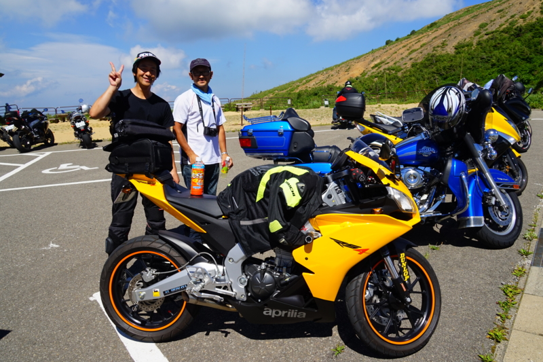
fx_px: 407
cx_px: 272
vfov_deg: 47.9
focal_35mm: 27
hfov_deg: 67.4
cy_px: 181
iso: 100
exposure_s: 1/200
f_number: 11
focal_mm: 18
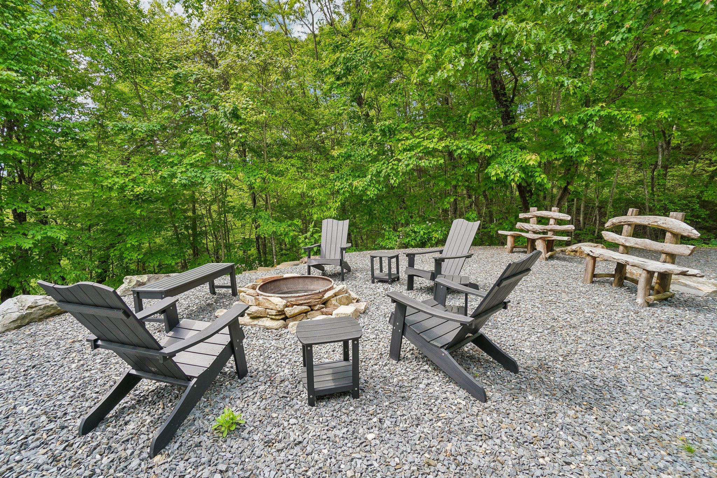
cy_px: 239
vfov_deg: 77.3
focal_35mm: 15
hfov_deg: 100.4
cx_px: 358
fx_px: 299
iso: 100
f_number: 8
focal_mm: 10
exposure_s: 1/40
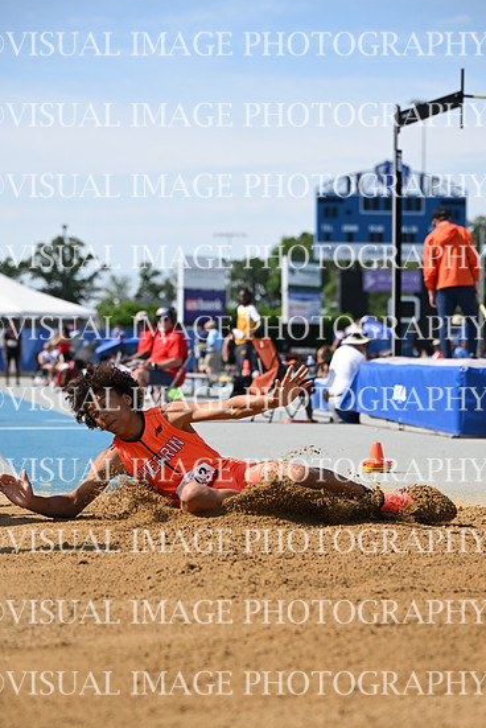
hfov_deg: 13.7
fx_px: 2022
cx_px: 234
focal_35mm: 100
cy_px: 363
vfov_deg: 20.4
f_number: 3.5
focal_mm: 95
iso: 500
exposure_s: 1/6400
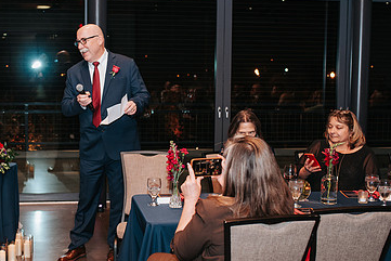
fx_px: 630
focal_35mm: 58
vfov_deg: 23.4
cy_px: 134
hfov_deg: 33.9
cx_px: 108
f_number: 2.8
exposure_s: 1/200
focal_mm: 35
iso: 1000
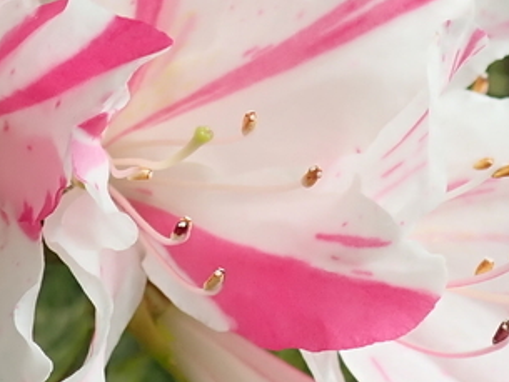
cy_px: -27
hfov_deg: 16.6
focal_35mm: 118
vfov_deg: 12.4
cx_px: 154
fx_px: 1736
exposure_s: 1/250
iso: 100
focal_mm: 5.5
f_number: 3.2
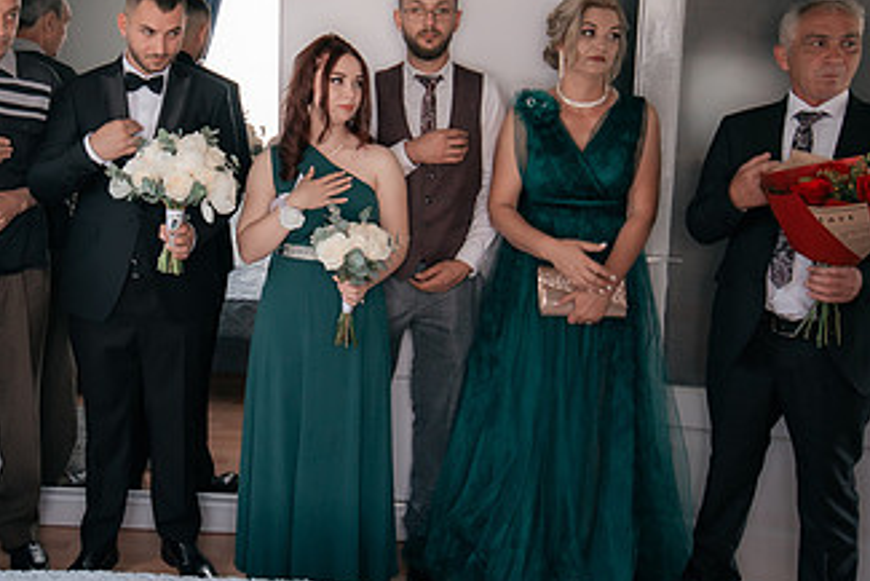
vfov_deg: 32.5
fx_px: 991
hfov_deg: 46.0
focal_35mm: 41
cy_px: 210
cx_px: 238
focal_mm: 23
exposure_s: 1/250
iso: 1250
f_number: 2.8
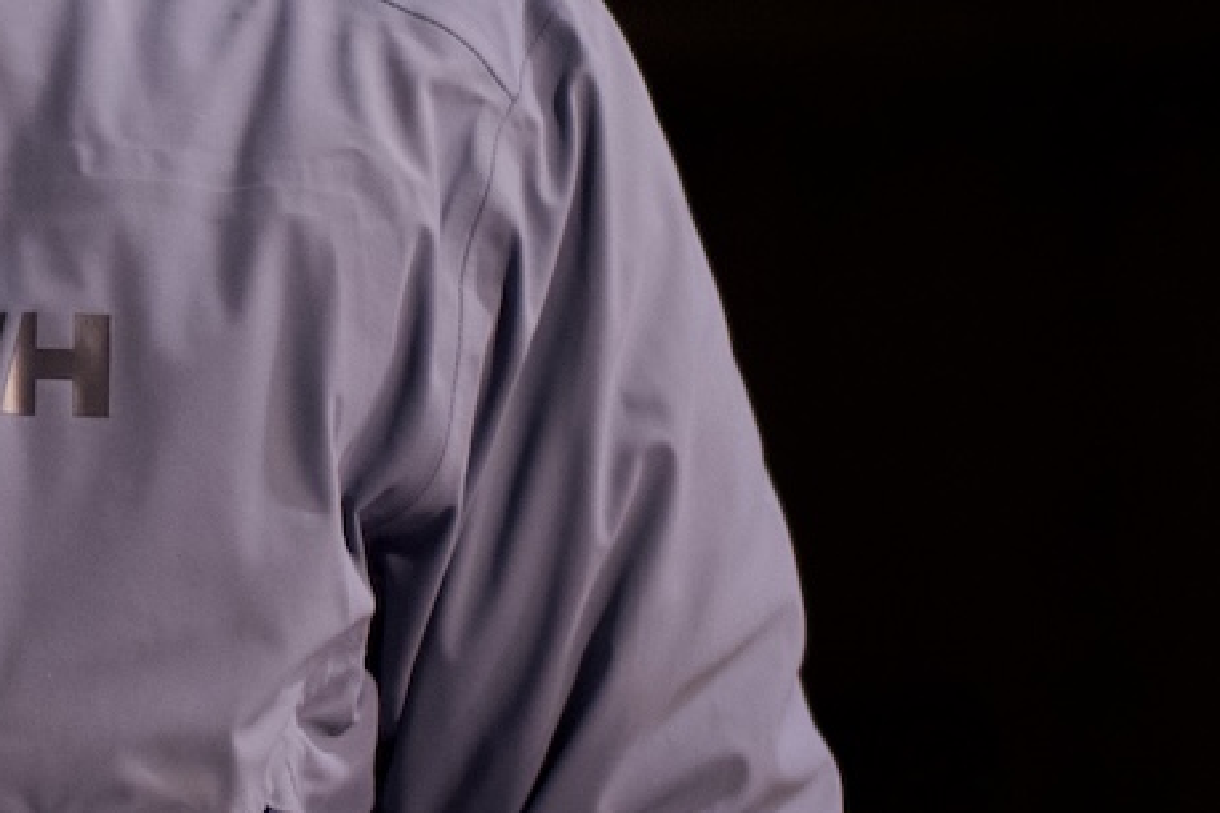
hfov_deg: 7.5
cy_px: -171
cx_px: -1228
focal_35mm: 262
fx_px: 8875
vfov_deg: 5.2
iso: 1250
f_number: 1.4
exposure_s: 1/160
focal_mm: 50
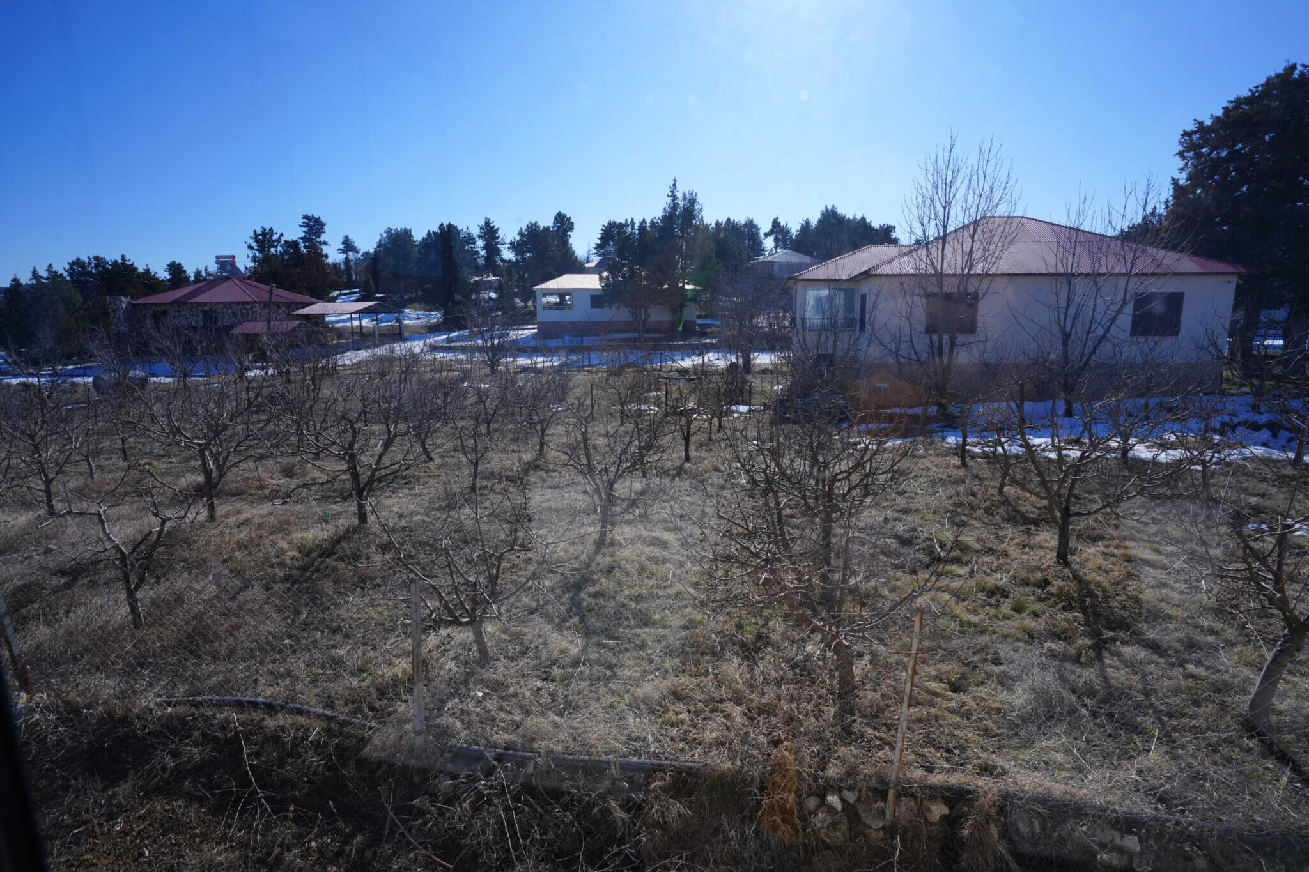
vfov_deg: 70.4
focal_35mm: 17
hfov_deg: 93.3
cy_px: 436
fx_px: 618
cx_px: 654
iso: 100
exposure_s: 1/125
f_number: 8
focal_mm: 17
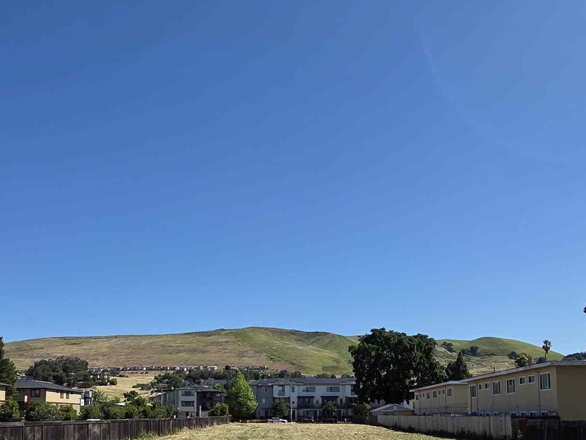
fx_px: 559
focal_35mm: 33
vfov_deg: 40.9
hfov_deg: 55.3
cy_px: 360
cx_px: 282
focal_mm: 2.2
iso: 50
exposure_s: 1/2760
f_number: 2.2
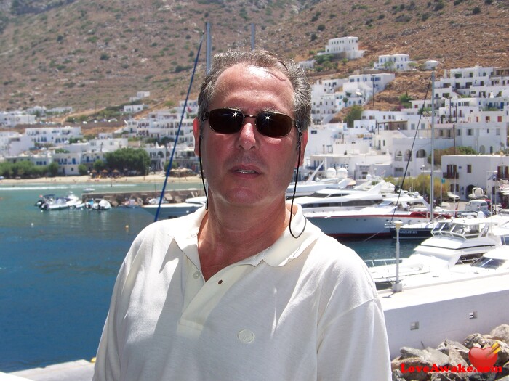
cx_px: 254
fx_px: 912
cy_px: 190
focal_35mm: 62
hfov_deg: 31.2
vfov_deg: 23.7
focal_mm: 10.5
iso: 64
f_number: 4.5
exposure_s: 1/400
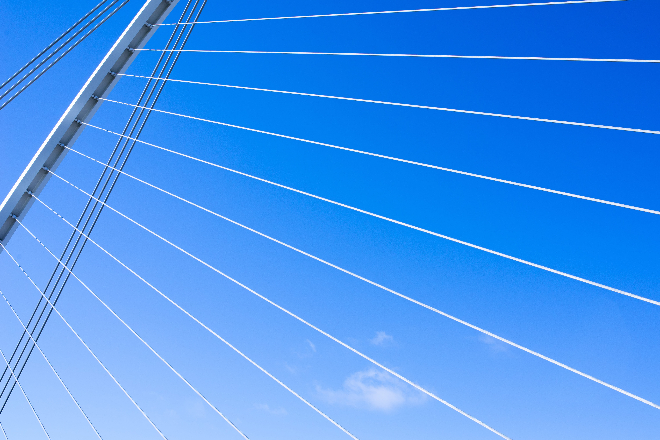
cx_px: 330
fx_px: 642
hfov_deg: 54.4
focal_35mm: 35
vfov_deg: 37.9
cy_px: 220
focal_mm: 35
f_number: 10
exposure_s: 1/640
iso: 250
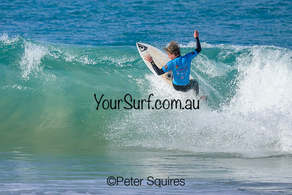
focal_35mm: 1098
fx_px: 8911
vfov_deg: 1.3
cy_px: 76
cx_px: 131
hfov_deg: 1.9
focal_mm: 800
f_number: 6.3
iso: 250
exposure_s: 1/2000
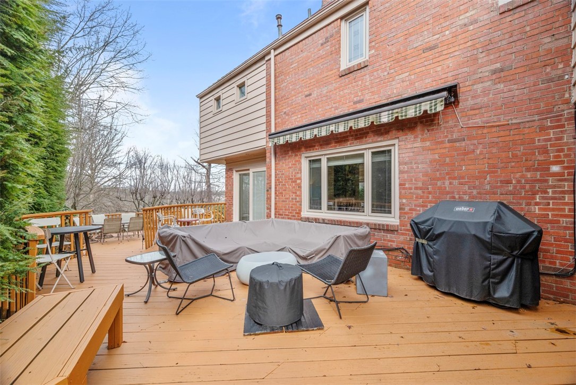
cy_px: 192
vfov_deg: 81.2
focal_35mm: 14
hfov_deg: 104.2
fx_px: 224
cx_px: 288
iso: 400
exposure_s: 1/160
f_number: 8
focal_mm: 14
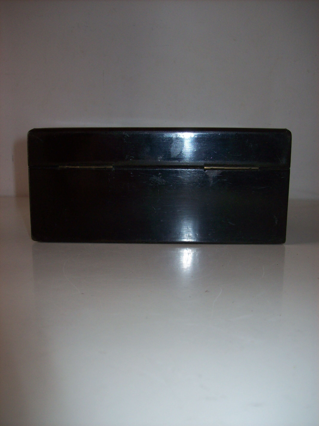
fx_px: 443
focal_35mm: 36
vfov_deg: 51.4
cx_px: 160
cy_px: 213
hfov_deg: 39.6
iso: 80
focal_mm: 6
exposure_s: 1/64
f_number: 2.7
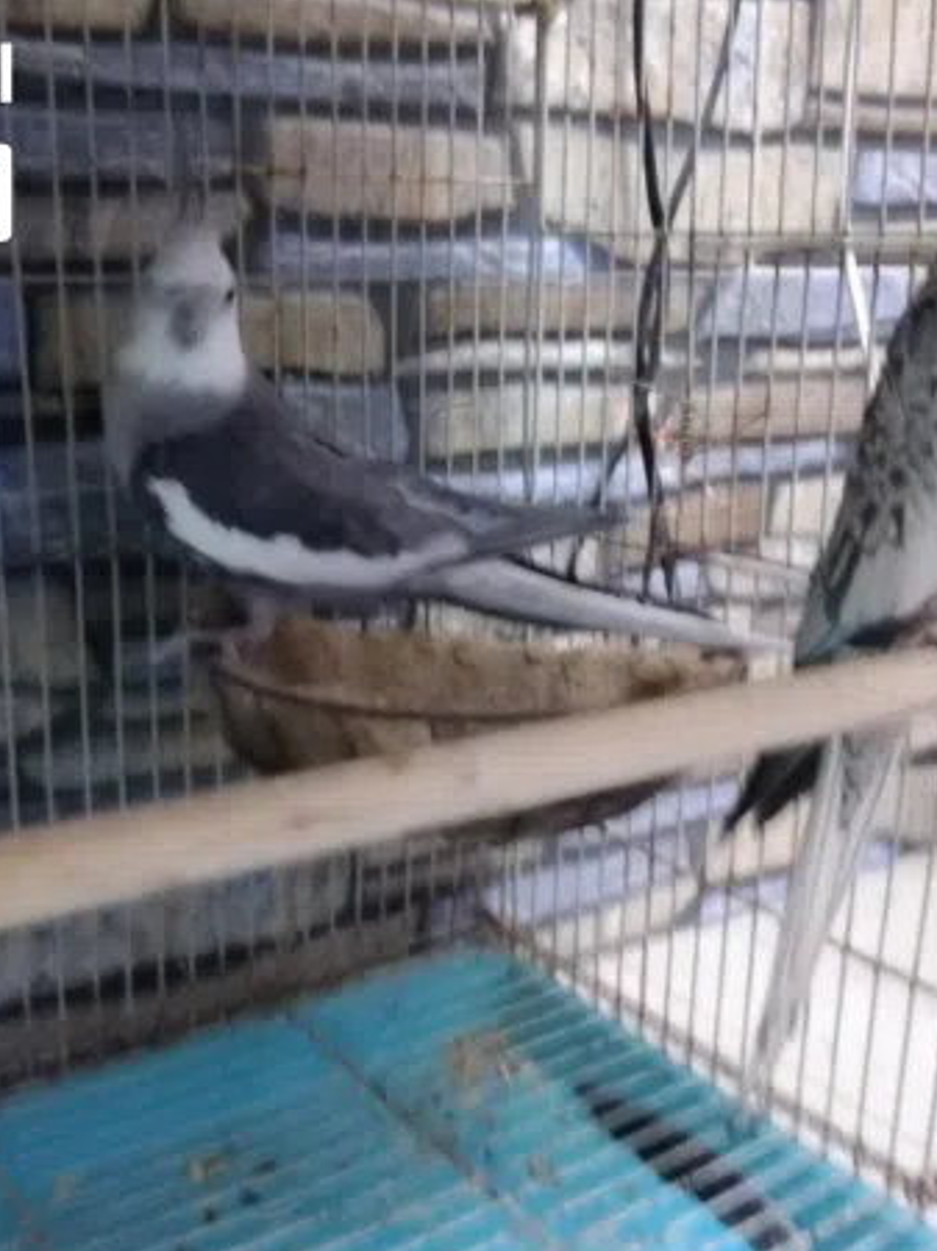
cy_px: 642
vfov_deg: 50.2
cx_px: 431
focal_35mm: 37
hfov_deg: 38.6
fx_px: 1337
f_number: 1.8
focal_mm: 3.6
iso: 1817
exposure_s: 1/14.3
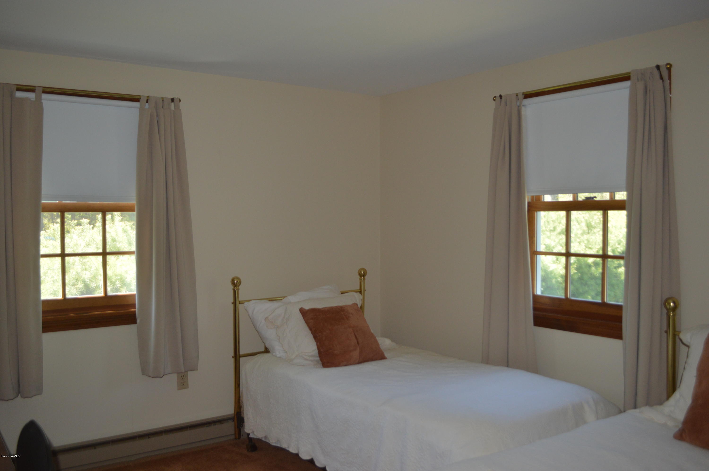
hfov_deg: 57.3
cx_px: 354
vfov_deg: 39.9
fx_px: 649
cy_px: 236
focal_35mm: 33
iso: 400
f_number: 4
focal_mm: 22
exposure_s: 1/100
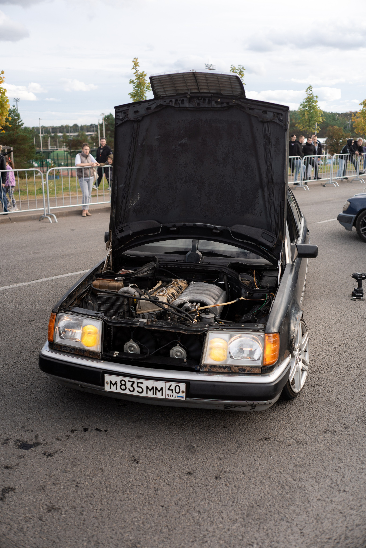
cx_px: 183
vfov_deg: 54.4
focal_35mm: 35
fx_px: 534
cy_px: 274
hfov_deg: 37.9
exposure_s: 1/800
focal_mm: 35
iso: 100
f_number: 2.2
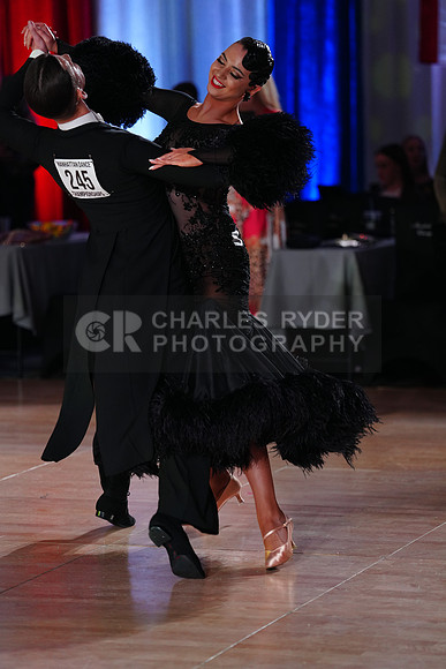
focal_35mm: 150
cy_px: 334
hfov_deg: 9.2
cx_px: 223
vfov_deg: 13.7
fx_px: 2786
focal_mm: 150
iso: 1600
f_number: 2.8
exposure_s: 1/500
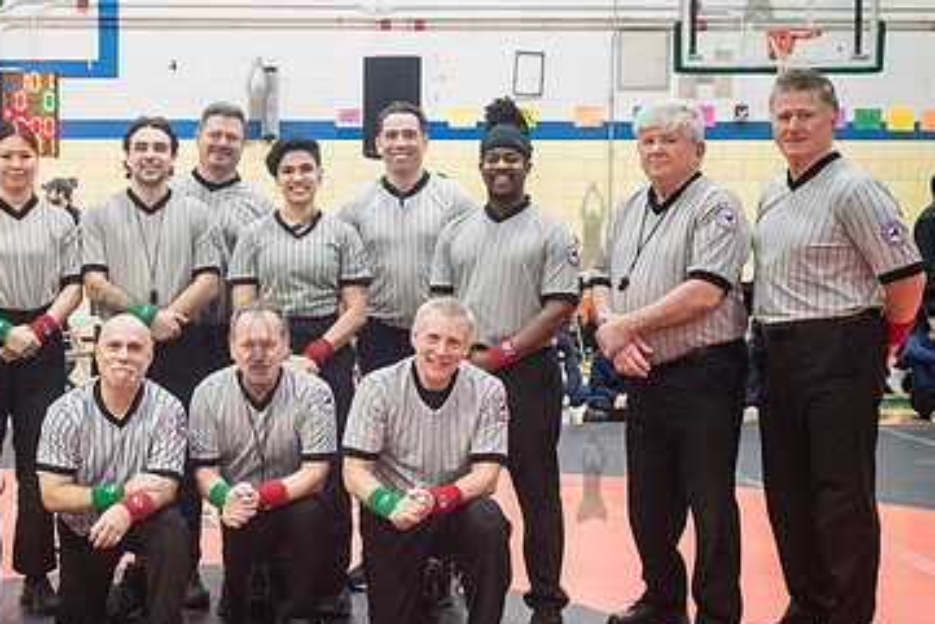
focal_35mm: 65
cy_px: 279
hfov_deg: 30.5
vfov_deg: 20.9
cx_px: 246
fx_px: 1689
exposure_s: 1/125
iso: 8000
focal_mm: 35
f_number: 5
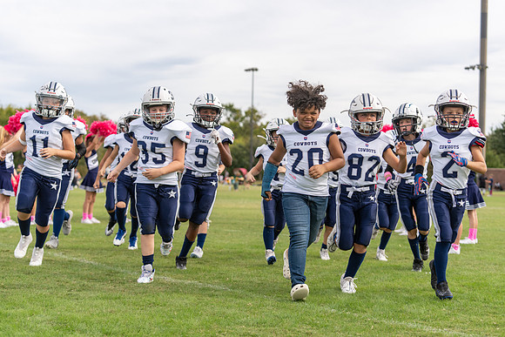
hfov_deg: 28.8
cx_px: 252
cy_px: 168
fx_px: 982
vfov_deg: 19.5
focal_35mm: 70
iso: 250
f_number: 3.5
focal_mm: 70
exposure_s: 1/1600
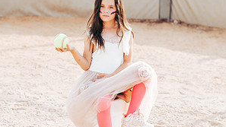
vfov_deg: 9.0
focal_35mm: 135
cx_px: 113
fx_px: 809
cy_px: 41
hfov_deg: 15.9
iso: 160
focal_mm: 85
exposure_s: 1/640
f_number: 2.8
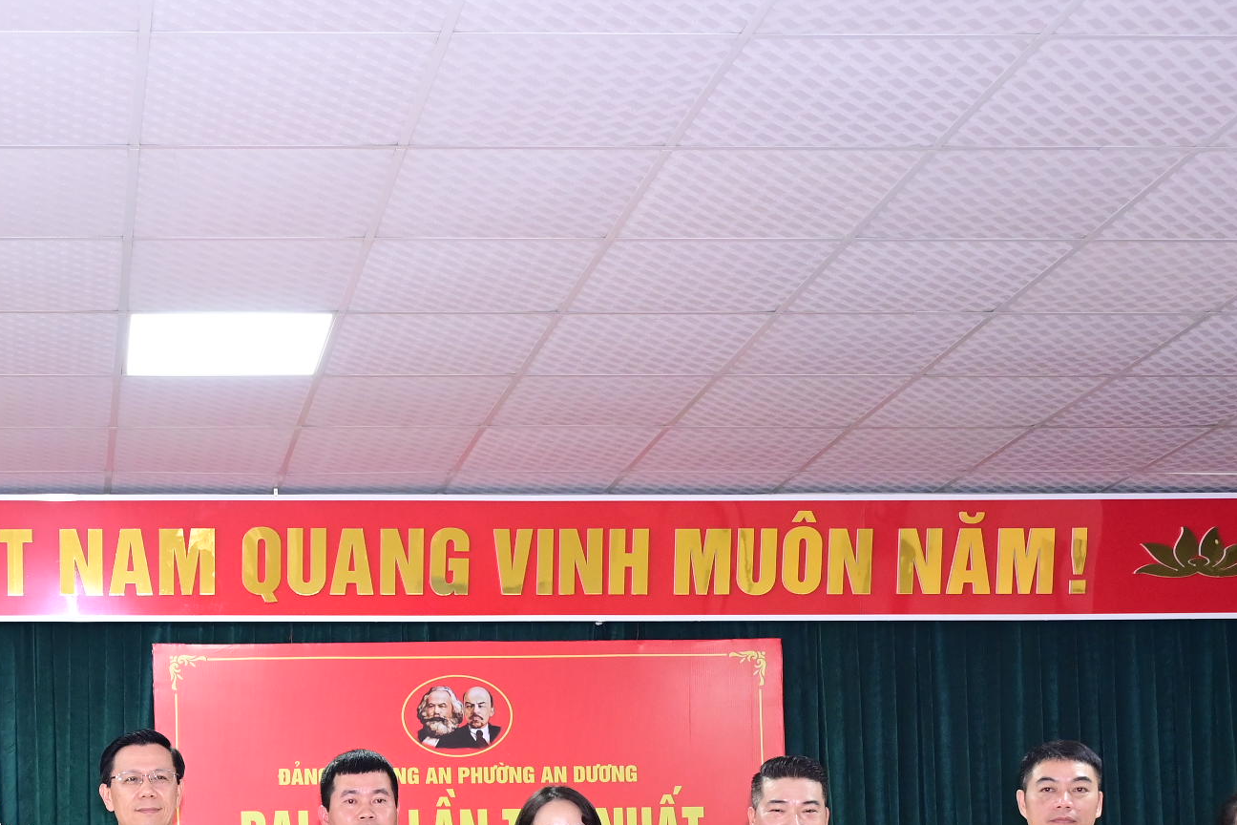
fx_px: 2405
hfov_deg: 27.7
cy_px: 914
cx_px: 103
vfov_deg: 18.7
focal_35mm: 70
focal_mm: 30
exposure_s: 1/100
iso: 2000
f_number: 4
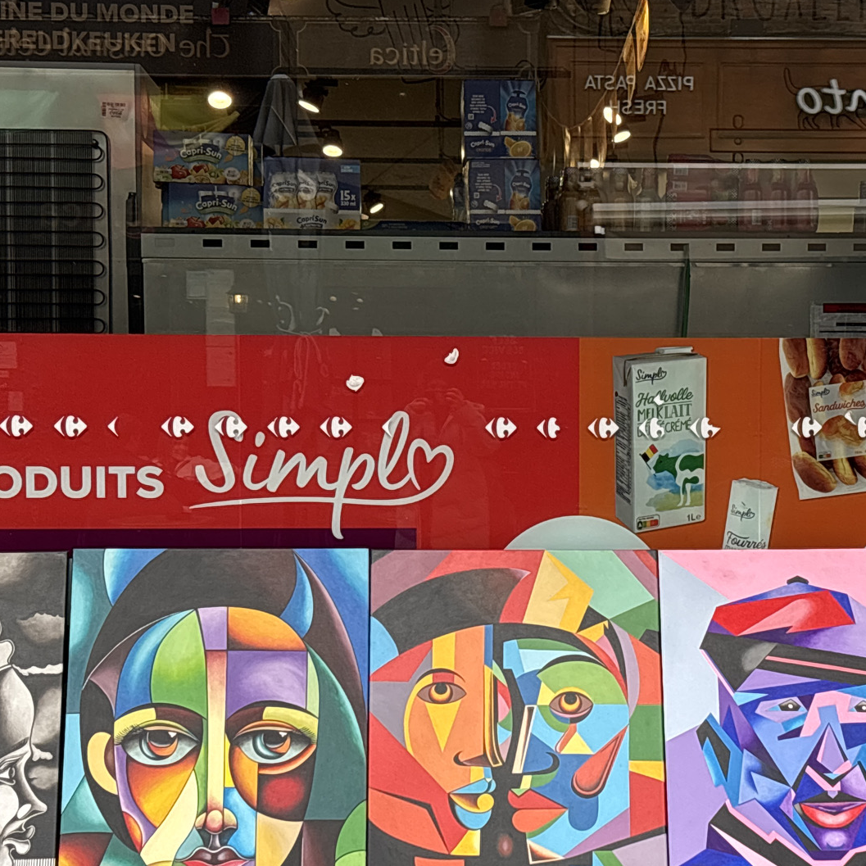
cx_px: 627
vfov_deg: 19.9
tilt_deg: -4.1
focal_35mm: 87
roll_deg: +0.0
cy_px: 552
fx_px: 2462
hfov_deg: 19.8
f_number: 1.6
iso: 32
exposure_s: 1/444
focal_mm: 5.96
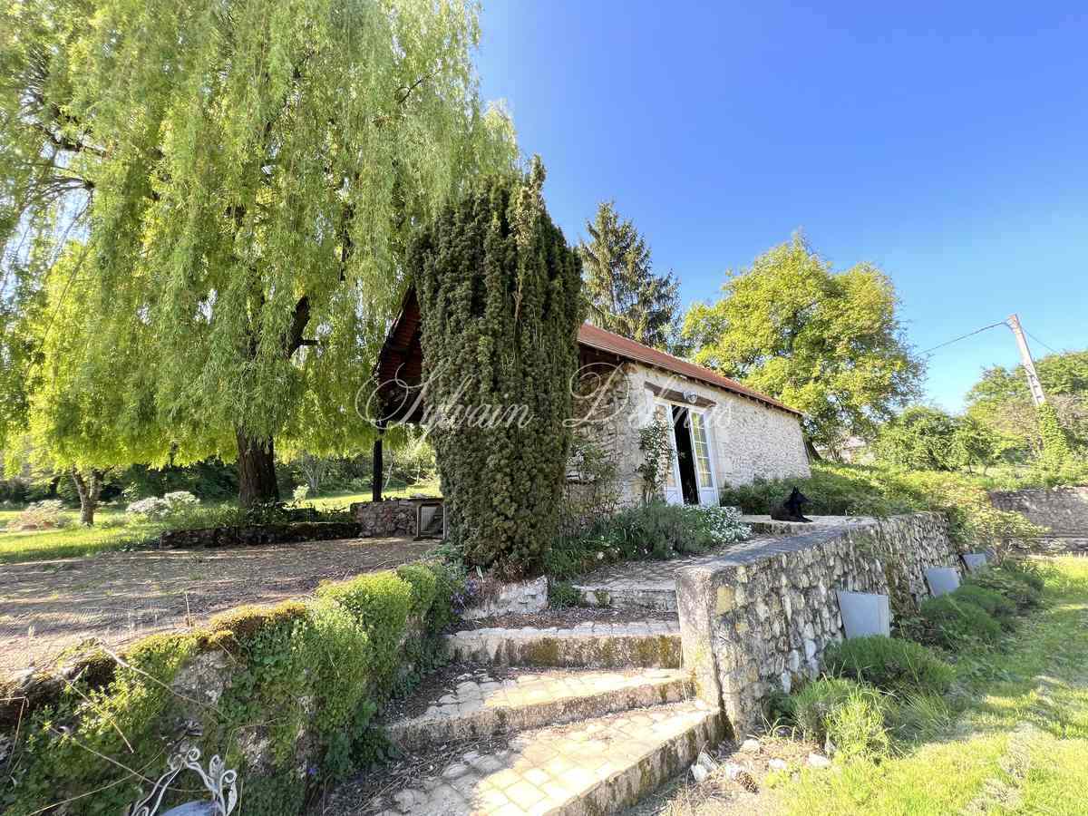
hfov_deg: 106.2
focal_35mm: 13
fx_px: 409
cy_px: 408
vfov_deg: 89.9
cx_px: 544
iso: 32
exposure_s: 1/178
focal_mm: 1.57
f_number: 1.8
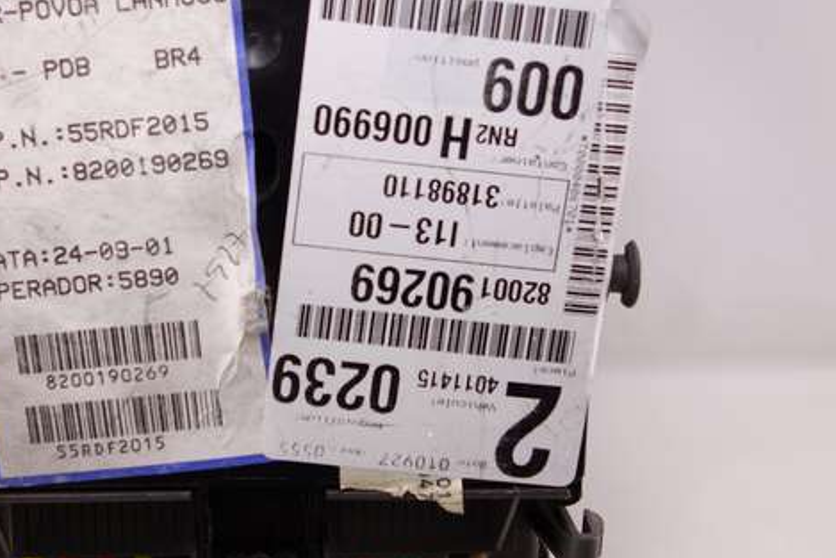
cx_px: 283
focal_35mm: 49
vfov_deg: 27.5
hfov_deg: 39.9
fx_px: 1138
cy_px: 226
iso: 125
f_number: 2.5
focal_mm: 10.4
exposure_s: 1/100
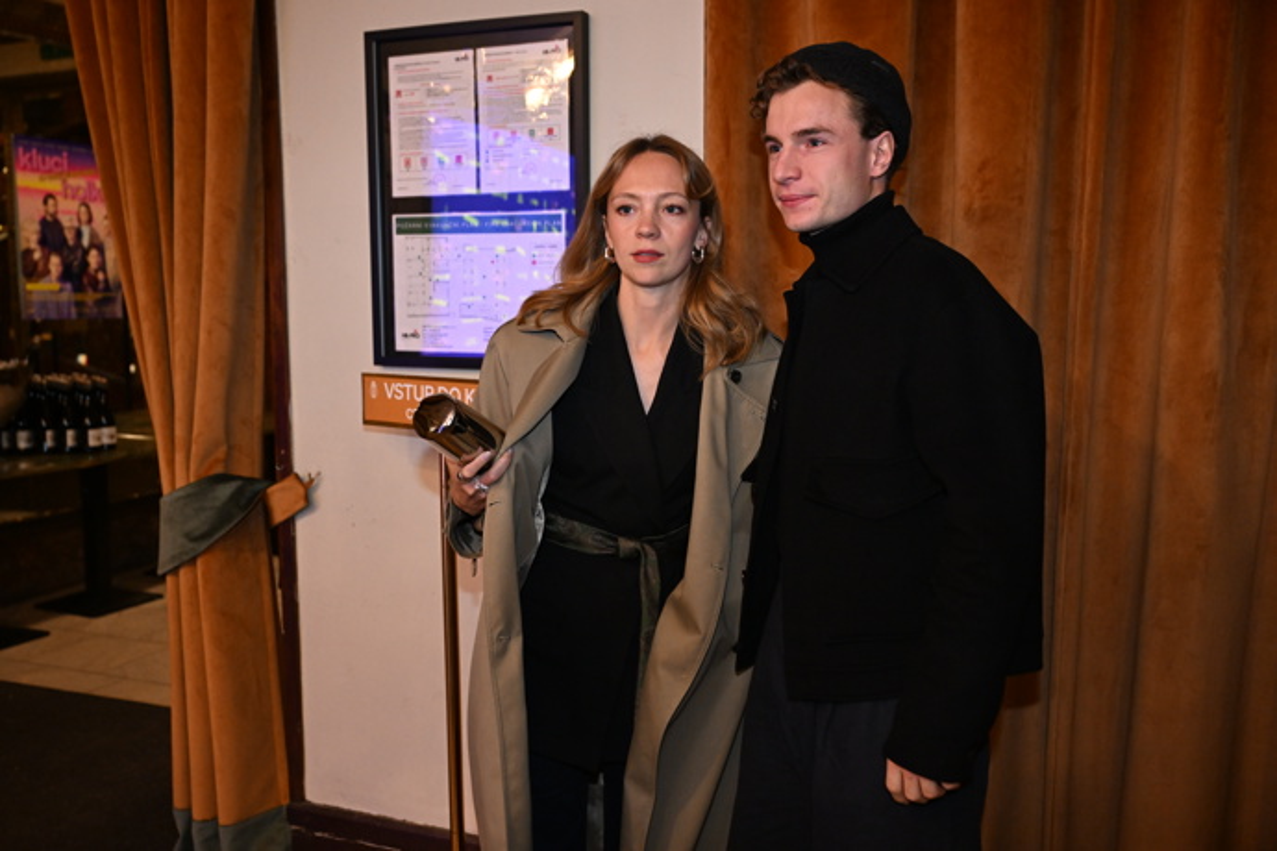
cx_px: 638
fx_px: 1206
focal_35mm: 34
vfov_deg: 38.9
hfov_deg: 55.8
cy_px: 426
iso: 4000
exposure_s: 1/200
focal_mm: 34
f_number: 3.5
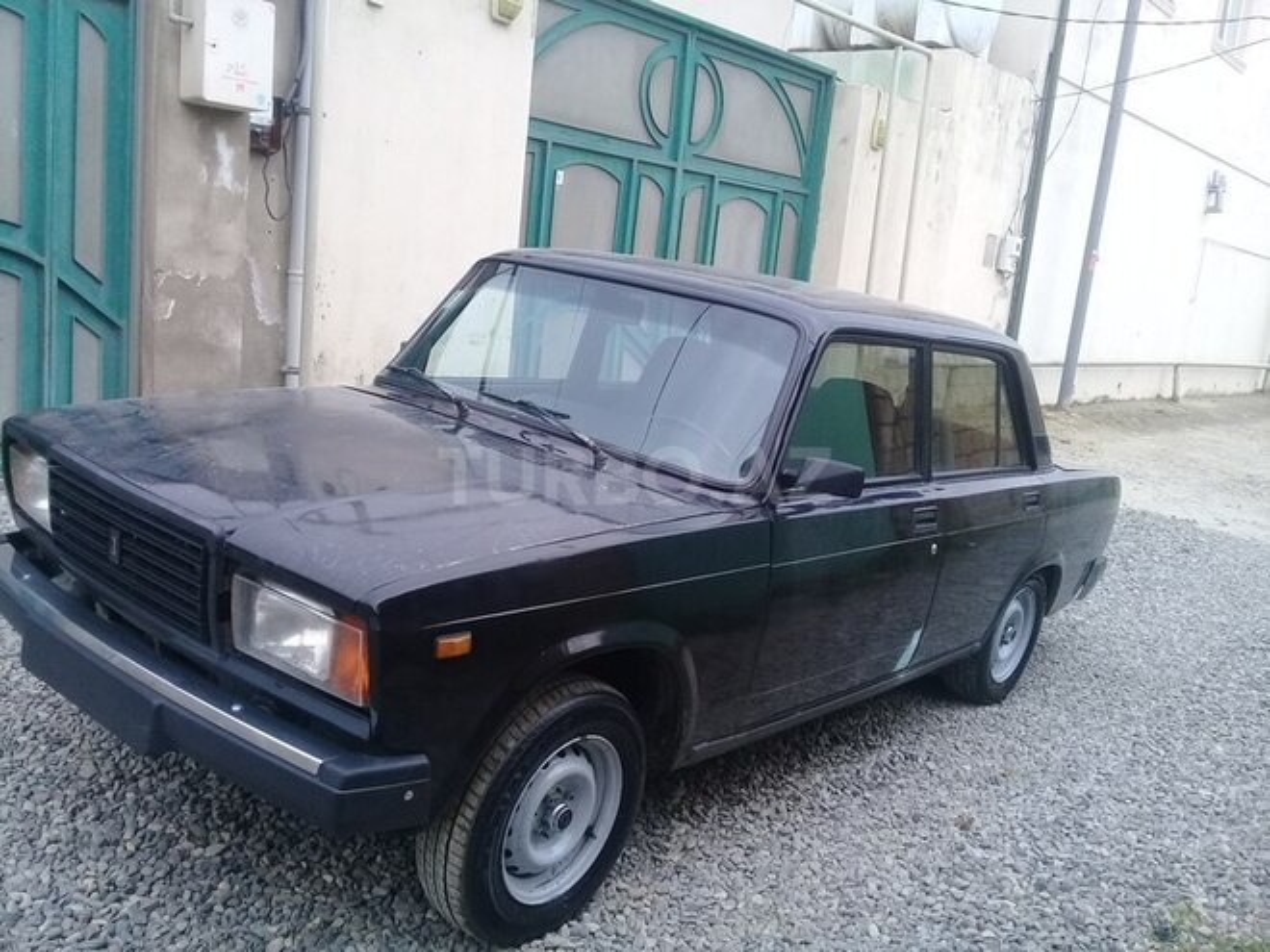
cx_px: 635
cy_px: 476
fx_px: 1137
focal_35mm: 31
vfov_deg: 45.4
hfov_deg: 58.4
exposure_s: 1/100
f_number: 2.2
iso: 64
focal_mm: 3.3
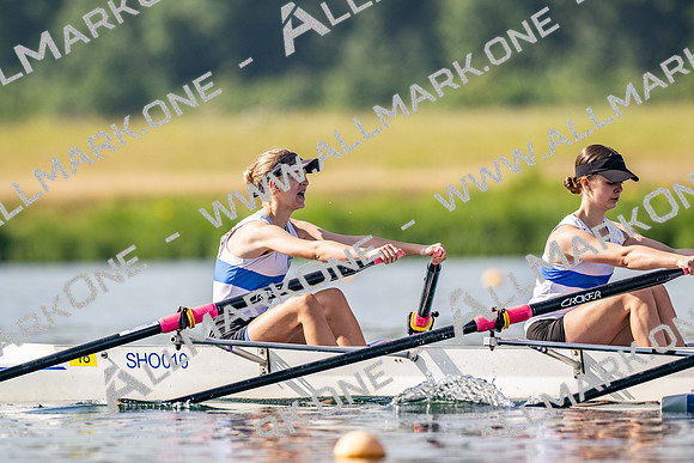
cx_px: 347
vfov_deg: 2.3
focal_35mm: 600
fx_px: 11569
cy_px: 232
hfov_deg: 3.4
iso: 280
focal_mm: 600
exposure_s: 1/2500
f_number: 5.6
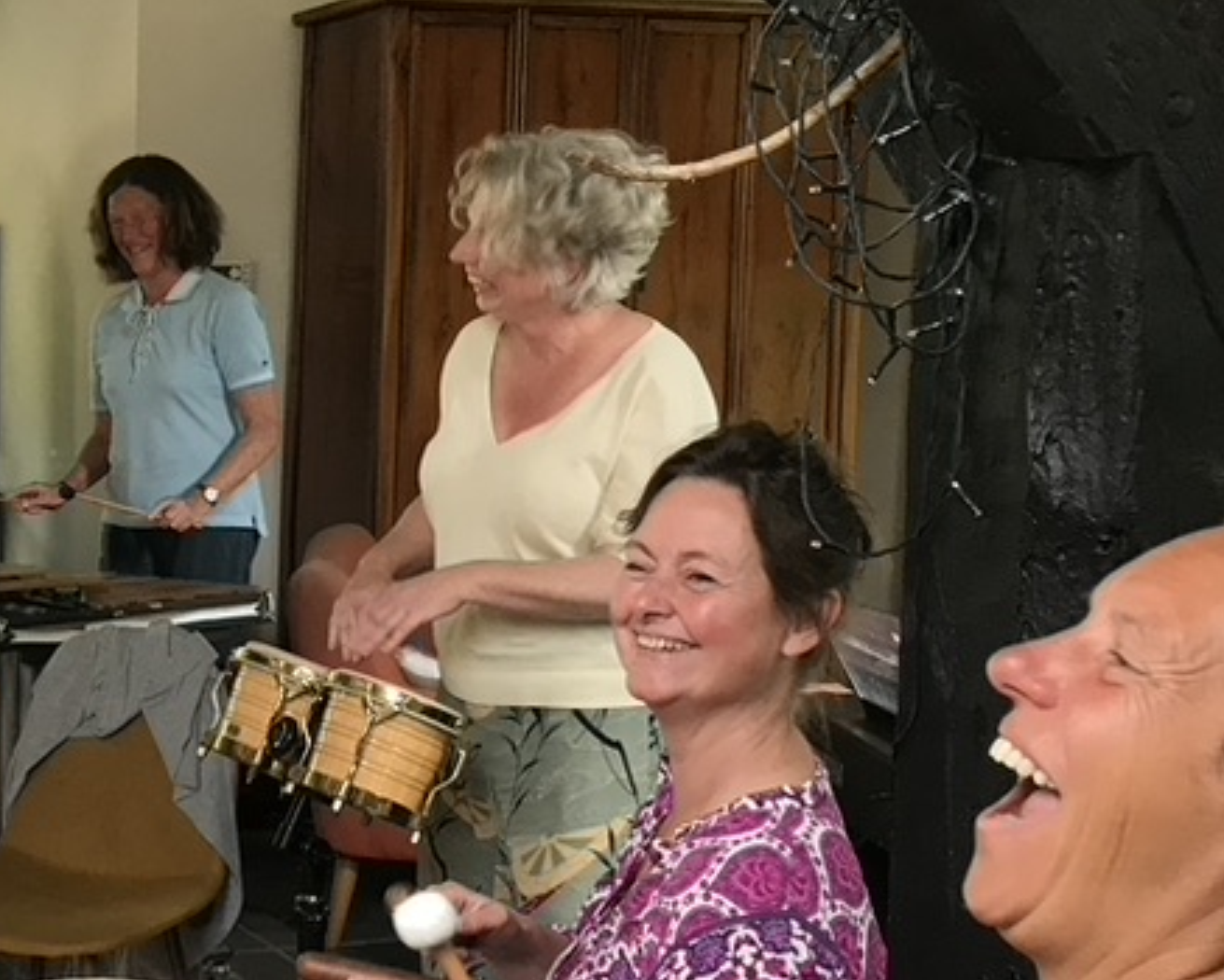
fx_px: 2319
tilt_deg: -8.2
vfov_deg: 23.7
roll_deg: +0.6
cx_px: -31
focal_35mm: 64
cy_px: 694
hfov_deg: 27.7
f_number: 1.8
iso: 25
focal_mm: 3.99
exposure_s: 1/33
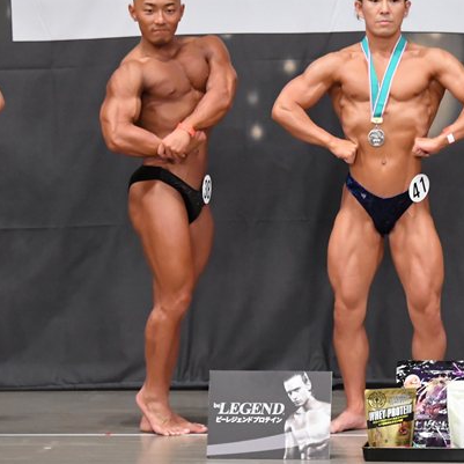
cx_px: 370
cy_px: 212
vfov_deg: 4.9
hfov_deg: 4.9
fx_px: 5399
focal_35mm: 356
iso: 6400
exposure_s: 1/400
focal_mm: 145
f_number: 5.6
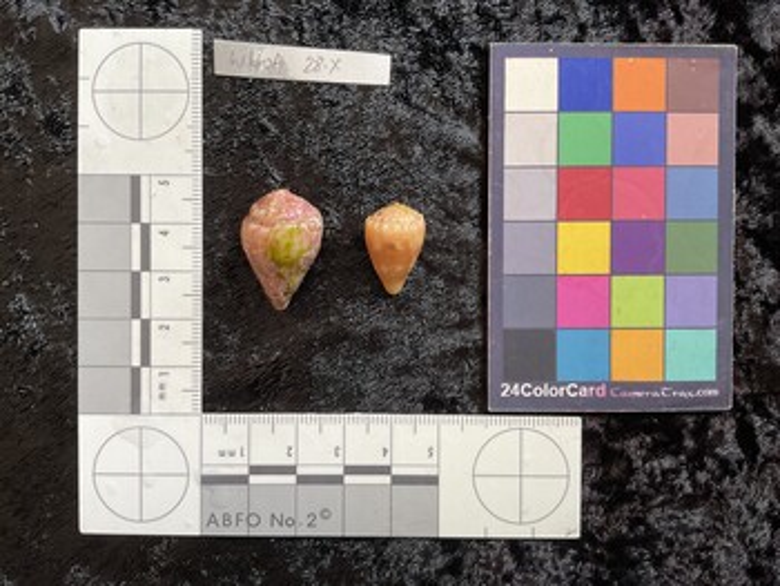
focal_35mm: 29
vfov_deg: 48.3
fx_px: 654
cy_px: 293
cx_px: 390
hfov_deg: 61.6
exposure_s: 1/120
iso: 64
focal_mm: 3
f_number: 1.8
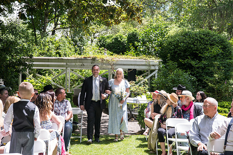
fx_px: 363
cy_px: 78
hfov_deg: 35.6
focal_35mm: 56
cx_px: 116
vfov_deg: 24.2
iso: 400
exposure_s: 1/320
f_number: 6.3
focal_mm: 56
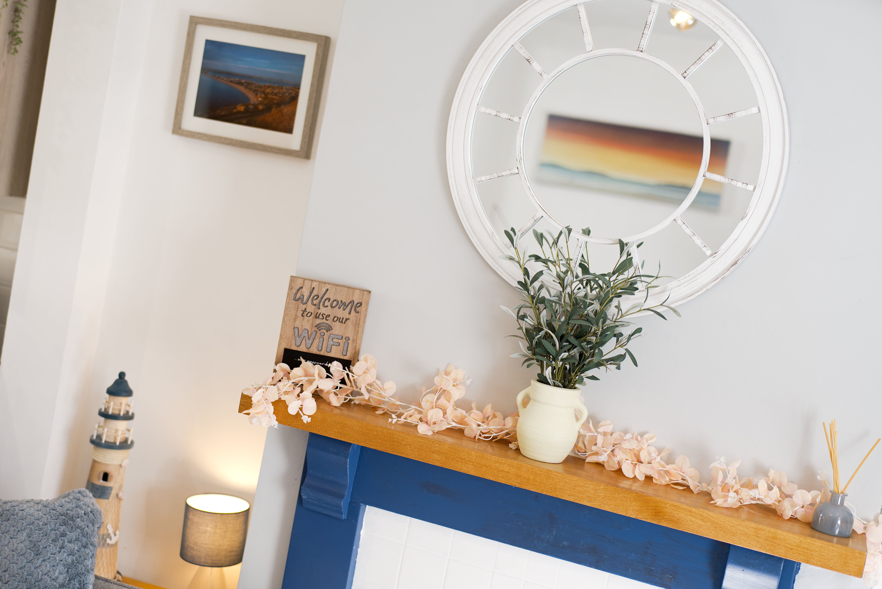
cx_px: 441
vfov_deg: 27.0
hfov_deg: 39.6
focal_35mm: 50
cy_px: 294
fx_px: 1225
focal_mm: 50
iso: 320
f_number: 2
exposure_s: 1/320
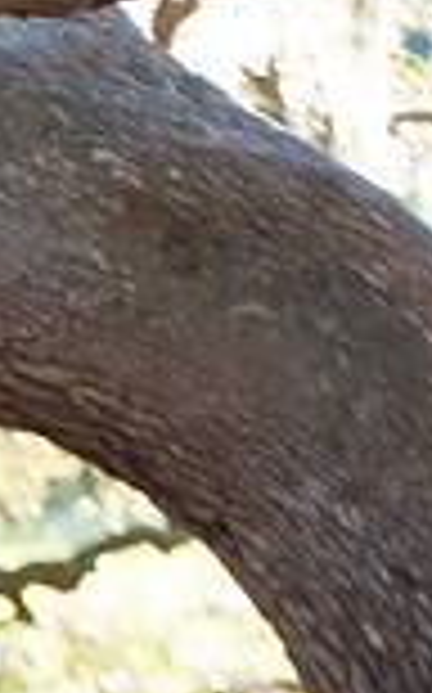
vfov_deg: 6.4
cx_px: -684
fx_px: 6228
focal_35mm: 330
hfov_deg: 3.9
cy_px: 313
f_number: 3.5
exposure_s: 1/160
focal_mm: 86
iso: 200
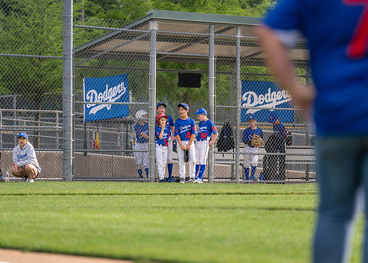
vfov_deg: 6.7
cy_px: 132
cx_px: 184
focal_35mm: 215
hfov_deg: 9.4
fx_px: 2244
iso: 320
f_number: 2.8
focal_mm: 200
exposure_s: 1/2500
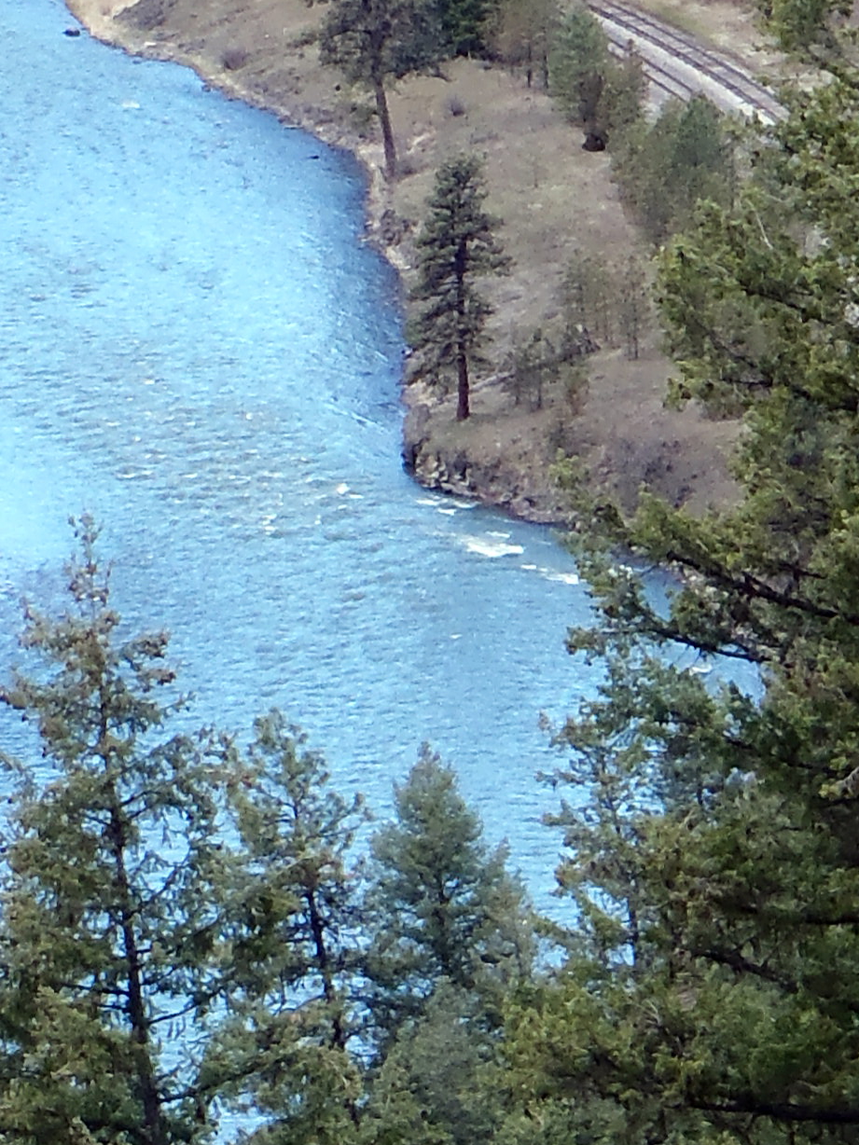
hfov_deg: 6.5
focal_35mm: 227
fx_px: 7511
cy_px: 155
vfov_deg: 8.7
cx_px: 321
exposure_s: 1/80
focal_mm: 11.76
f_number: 4.7
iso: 100
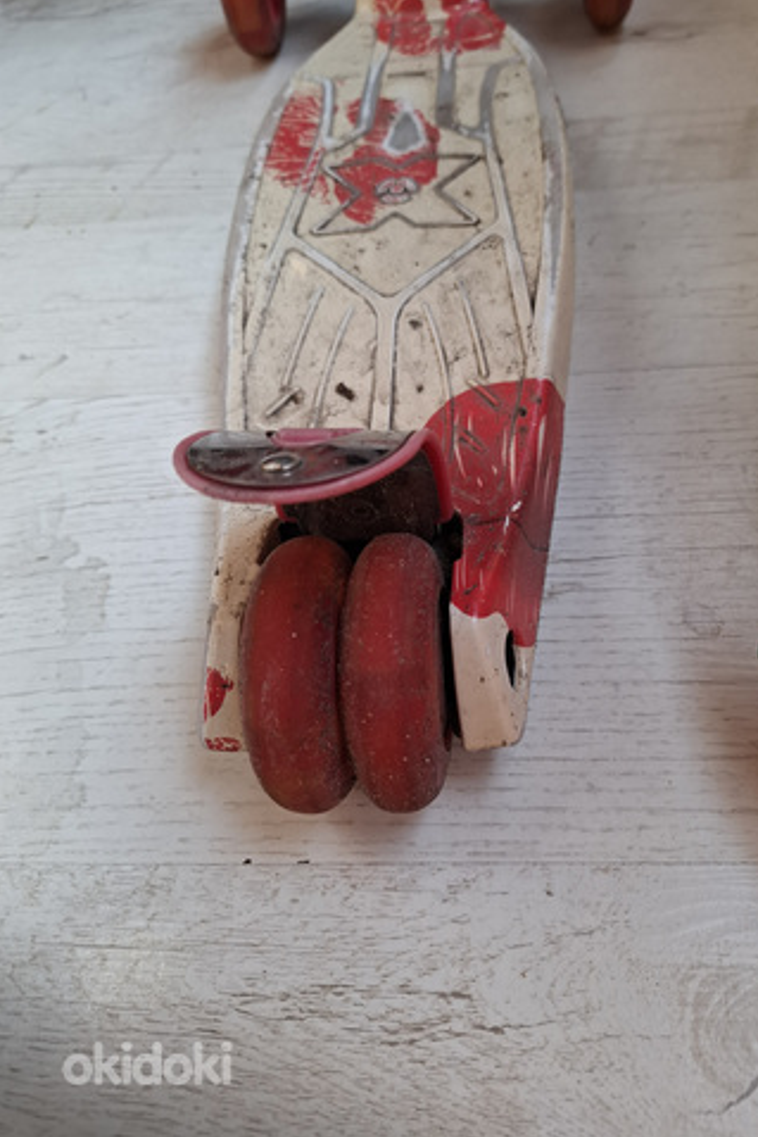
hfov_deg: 51.1
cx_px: 441
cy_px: 552
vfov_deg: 71.5
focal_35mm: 25
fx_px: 789
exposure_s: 1/100
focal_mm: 5.54
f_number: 1.8
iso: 50
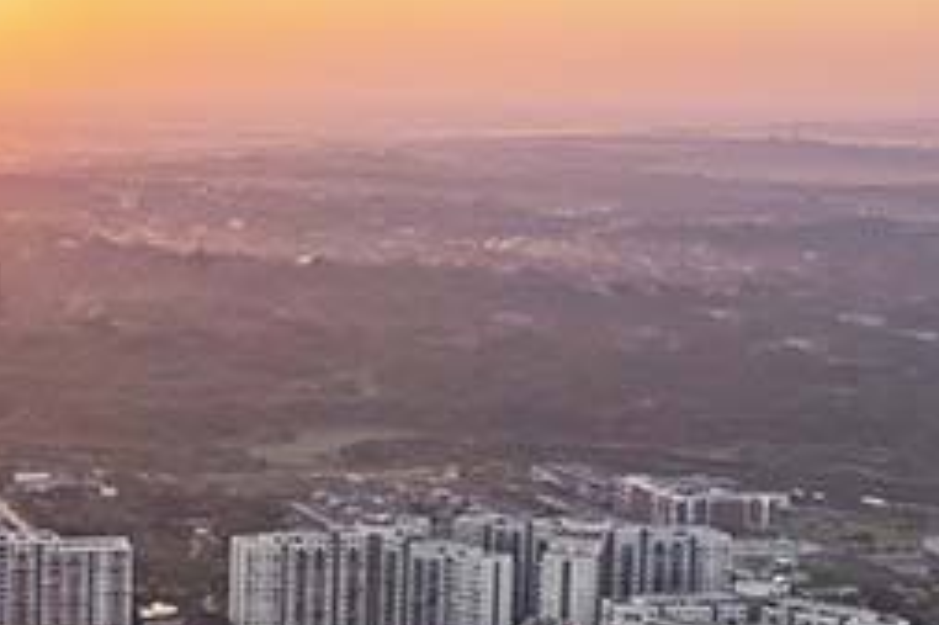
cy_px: 325
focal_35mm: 106
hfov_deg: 18.7
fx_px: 2763
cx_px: -30
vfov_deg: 12.9
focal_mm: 10.26
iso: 100
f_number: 8
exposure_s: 1/120
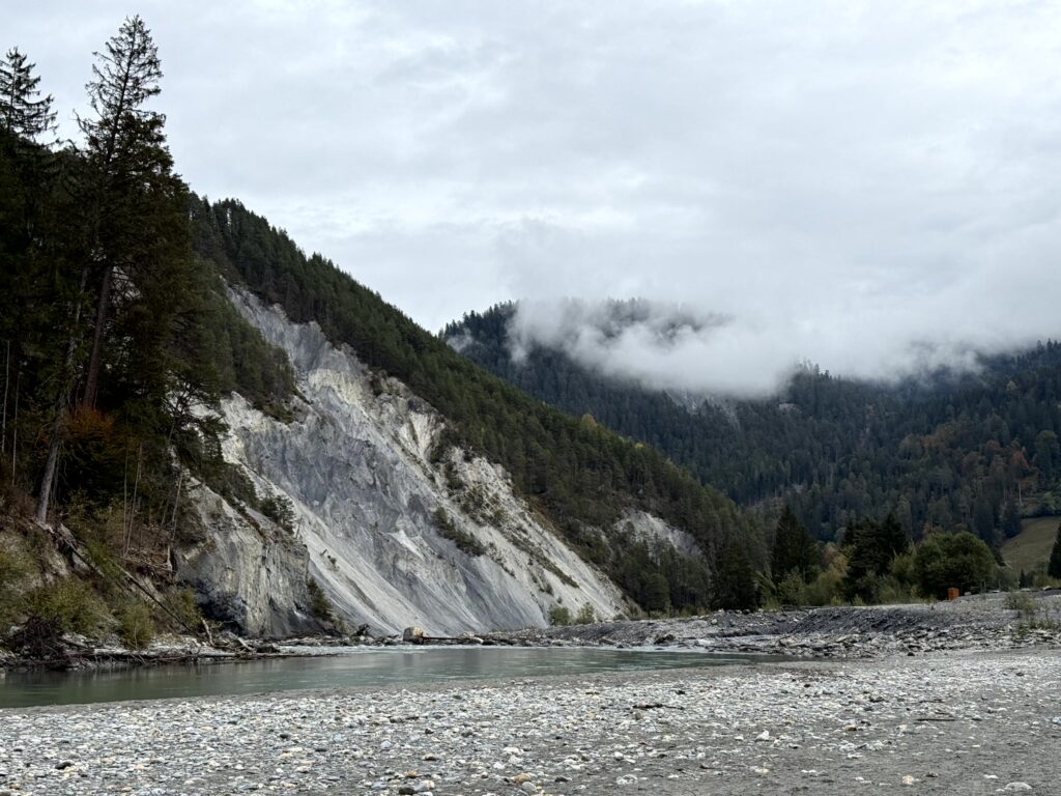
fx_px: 1471
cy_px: 398
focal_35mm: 48
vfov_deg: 30.3
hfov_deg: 39.7
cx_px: 530
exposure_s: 1/4878
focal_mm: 6.76
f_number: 1.78
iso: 64
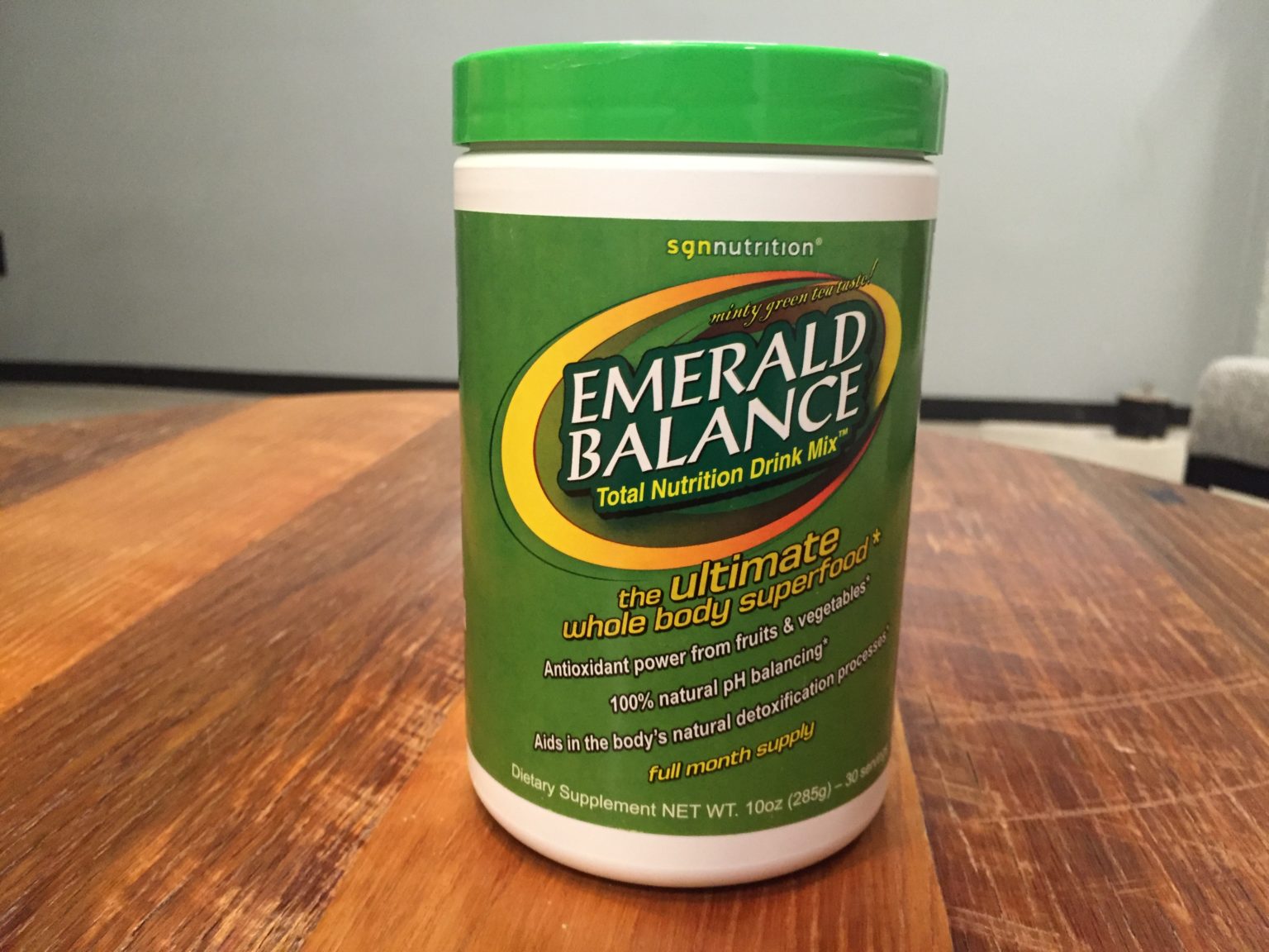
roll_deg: -0.5
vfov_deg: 48.2
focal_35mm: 29
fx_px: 1063
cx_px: 634
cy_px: 476
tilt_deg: -13.8
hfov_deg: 61.7
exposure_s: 1/20
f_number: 2.2
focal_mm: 4.15
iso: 250
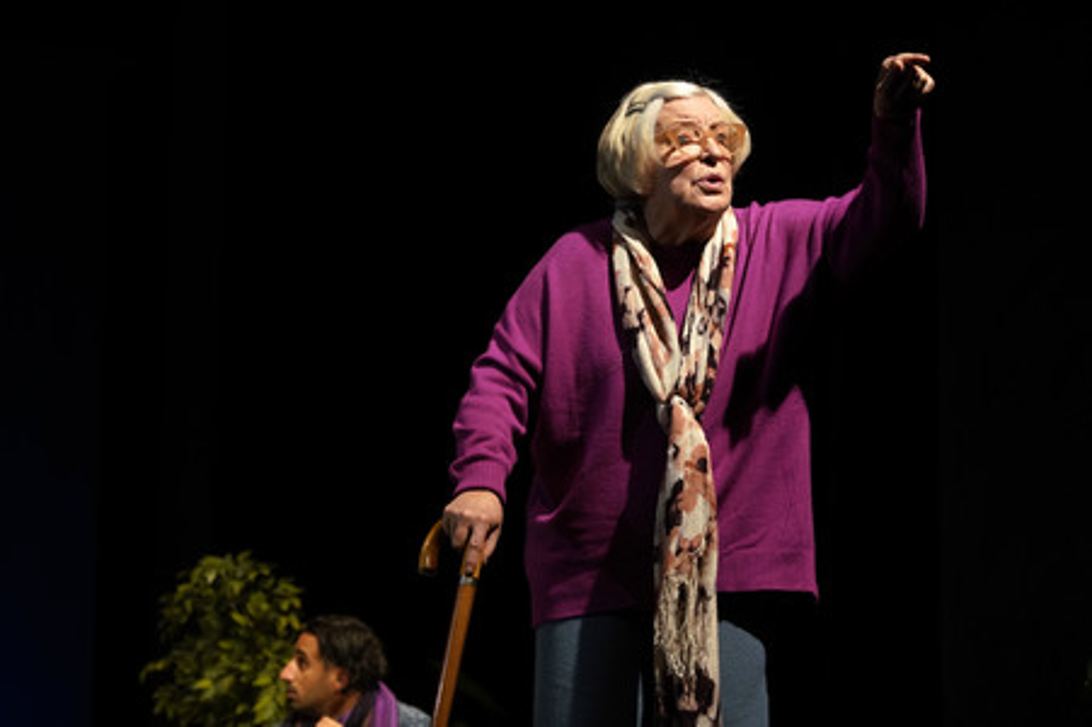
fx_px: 3152
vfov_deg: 13.1
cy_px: 364
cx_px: 546
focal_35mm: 104
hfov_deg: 19.7
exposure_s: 1/200
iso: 1600
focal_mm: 104
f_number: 5.6
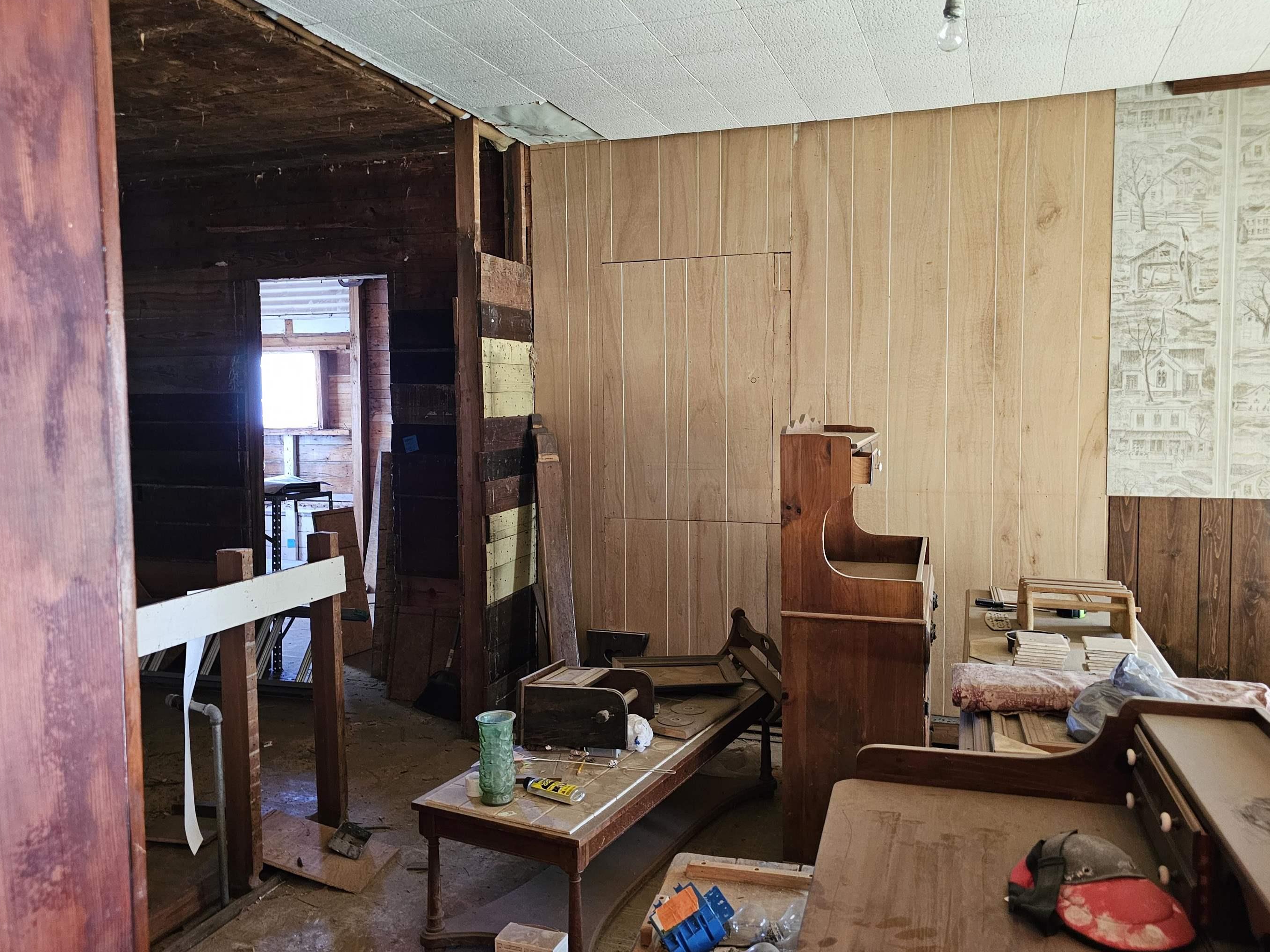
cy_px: 474
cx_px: 658
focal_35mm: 26
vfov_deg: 53.1
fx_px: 954
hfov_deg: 67.3
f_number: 1.7
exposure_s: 1/30
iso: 640
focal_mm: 6.3
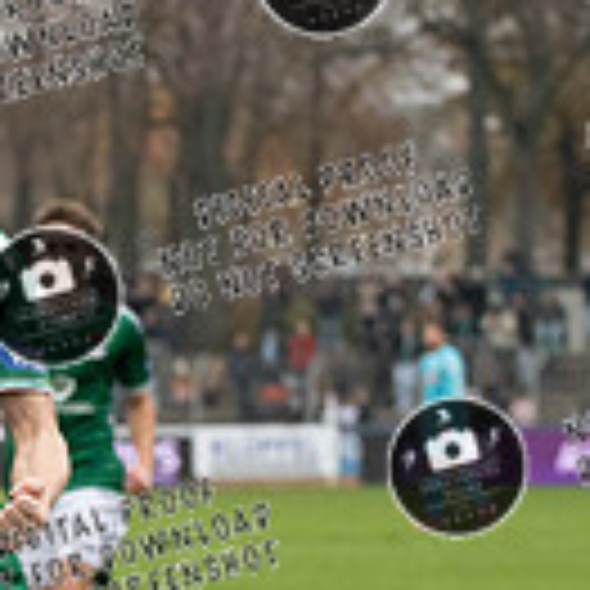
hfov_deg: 4.5
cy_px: 391
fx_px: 7463
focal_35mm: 387
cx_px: -152
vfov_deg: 4.5
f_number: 3.5
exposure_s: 1/1600
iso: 1600
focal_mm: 82
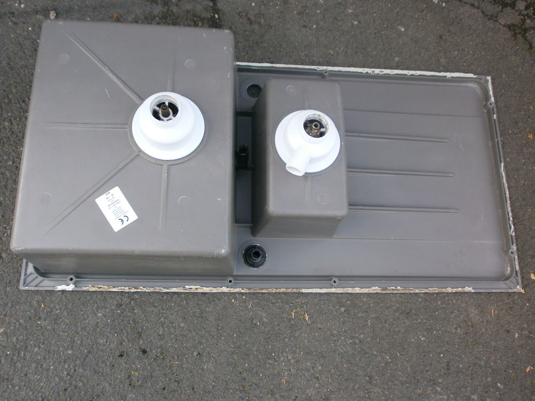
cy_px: 200
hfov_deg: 65.3
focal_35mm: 27
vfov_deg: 51.4
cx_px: 268
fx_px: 417
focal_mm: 4.8
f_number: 2.9
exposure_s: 1/250
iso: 125
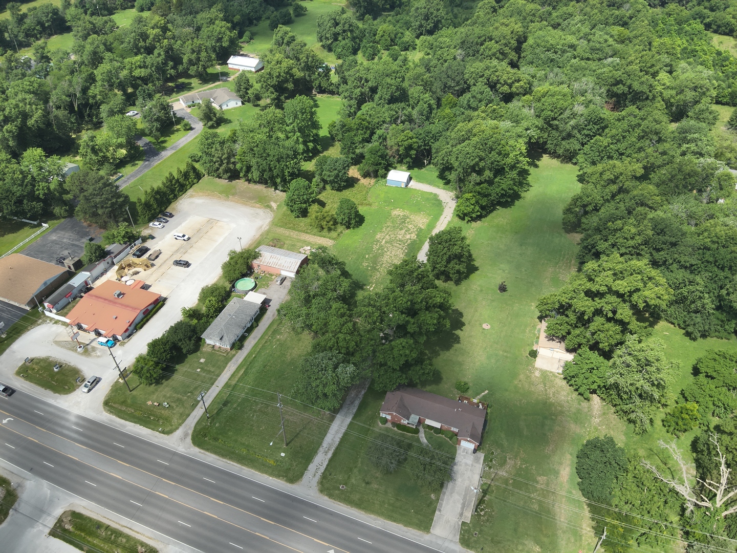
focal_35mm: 24
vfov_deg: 56.8
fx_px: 511
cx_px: 368
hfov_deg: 71.6
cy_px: 276
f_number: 2.8
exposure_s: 1/800
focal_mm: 4.4
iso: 100
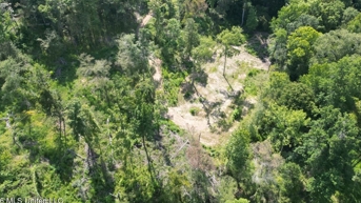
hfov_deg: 67.9
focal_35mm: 28
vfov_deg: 41.0
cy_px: 69
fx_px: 268
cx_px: 172
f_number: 1.7
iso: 100
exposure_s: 1/640
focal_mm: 6.72
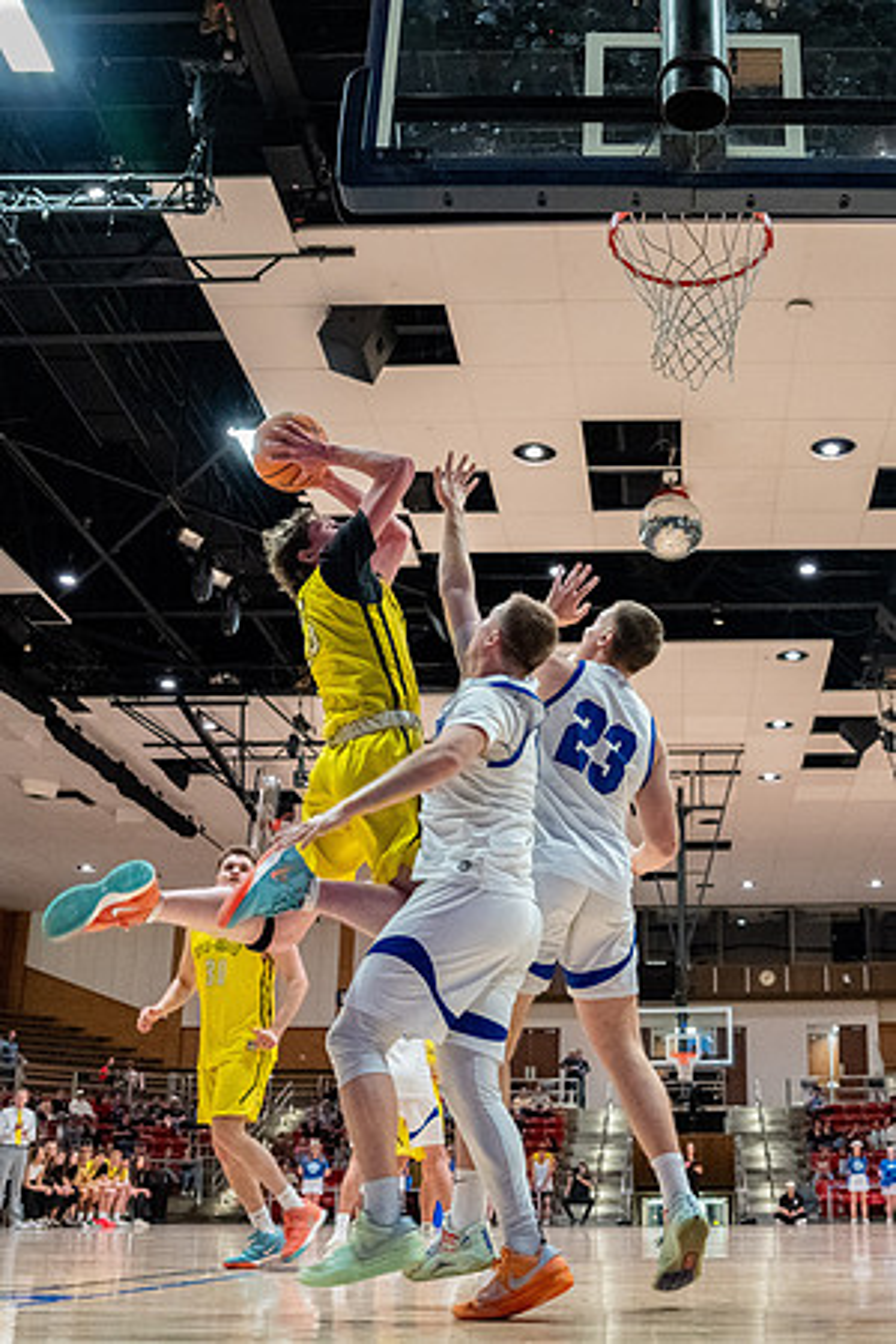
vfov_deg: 49.3
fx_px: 1463
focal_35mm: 39
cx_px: 677
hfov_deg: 33.3
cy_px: 732
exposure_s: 1/320
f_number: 3.2
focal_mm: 24
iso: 6400
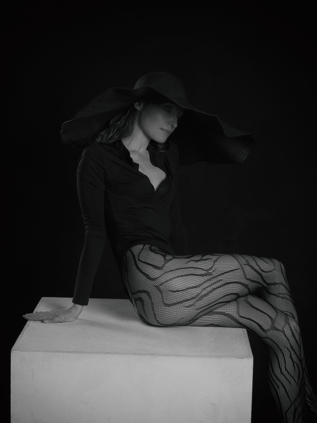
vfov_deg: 23.3
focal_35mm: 84
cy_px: 212
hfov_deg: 17.6
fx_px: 1026
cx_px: 158
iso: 200
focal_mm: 42
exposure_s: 1/160
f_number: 8
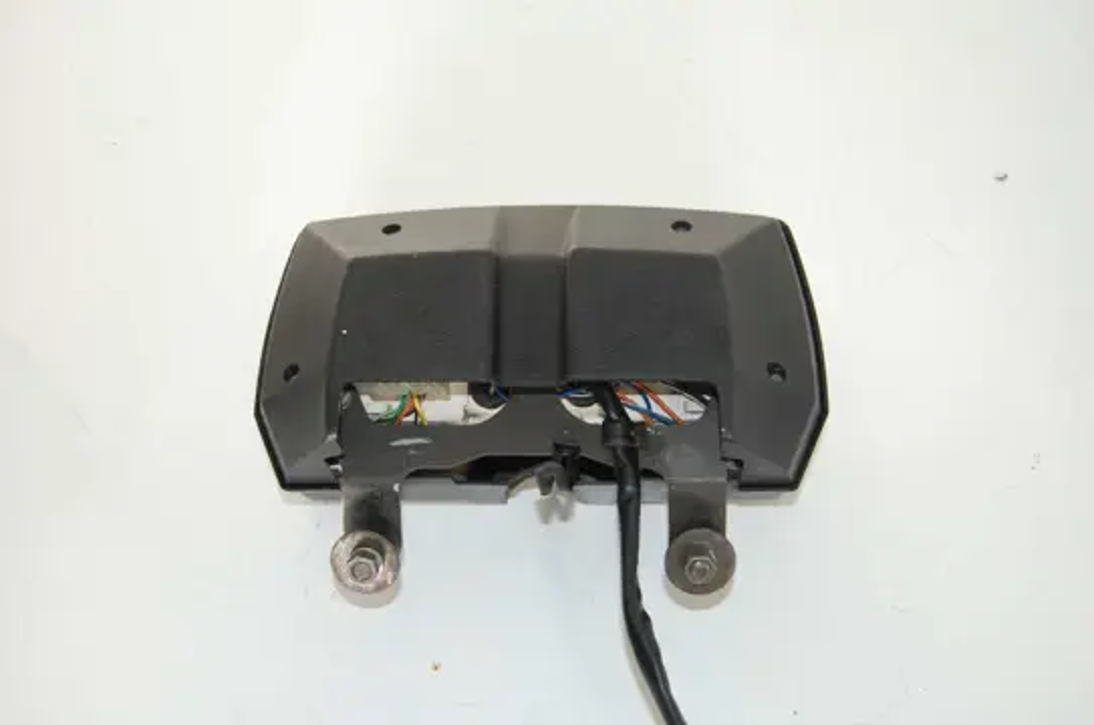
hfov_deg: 43.7
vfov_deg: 29.8
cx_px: 547
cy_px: 362
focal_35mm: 45
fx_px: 1365
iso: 400
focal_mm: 30
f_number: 4.2
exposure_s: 1/60
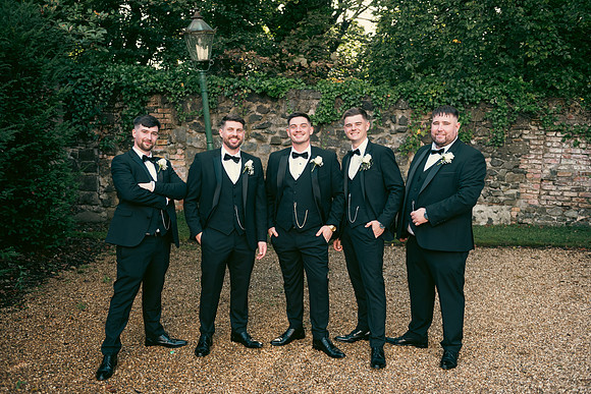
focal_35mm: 36
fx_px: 591
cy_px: 197
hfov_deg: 53.1
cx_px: 296
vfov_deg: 36.9
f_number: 3.5
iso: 160
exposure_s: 1/160
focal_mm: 36
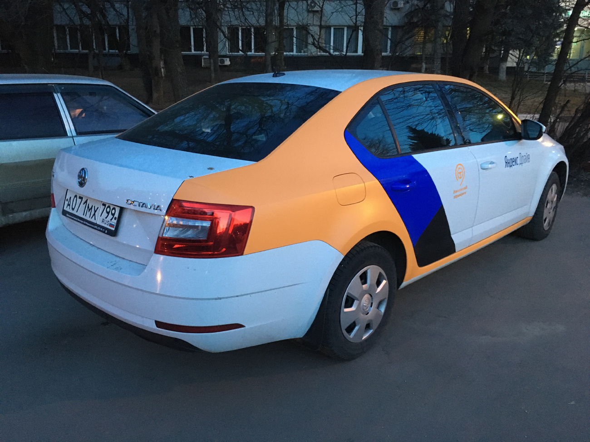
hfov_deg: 61.7
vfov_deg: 48.2
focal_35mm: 29
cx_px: 295
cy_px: 221
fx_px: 494
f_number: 2.2
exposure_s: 1/17
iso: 320
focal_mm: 4.15
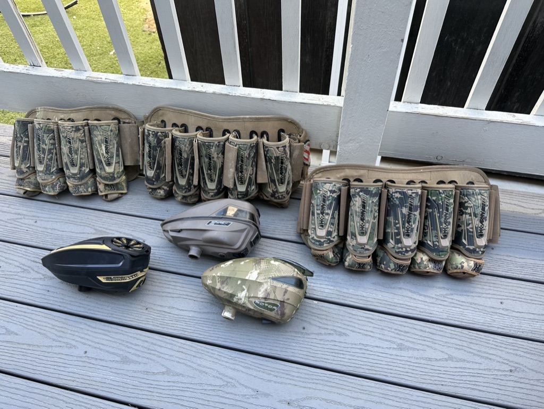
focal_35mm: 24
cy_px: 204
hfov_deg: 71.6
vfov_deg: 56.9
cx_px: 272
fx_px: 377
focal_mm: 6.86
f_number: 1.78
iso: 64
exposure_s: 1/194
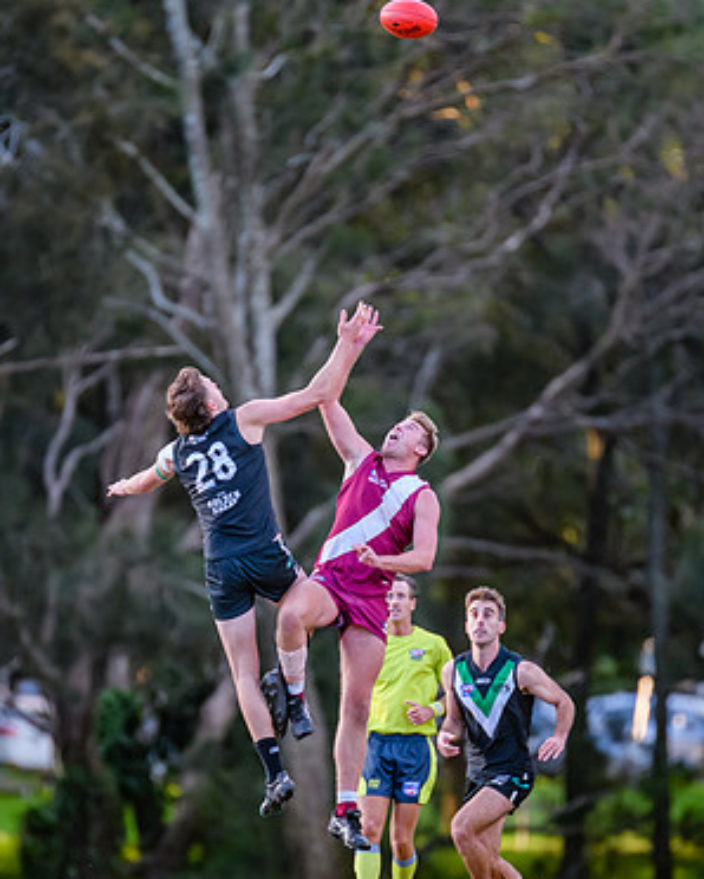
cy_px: 558
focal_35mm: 573
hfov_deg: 2.7
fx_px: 14911
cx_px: 316
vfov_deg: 3.4
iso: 2000
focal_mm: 300
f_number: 2.8
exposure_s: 1/1250
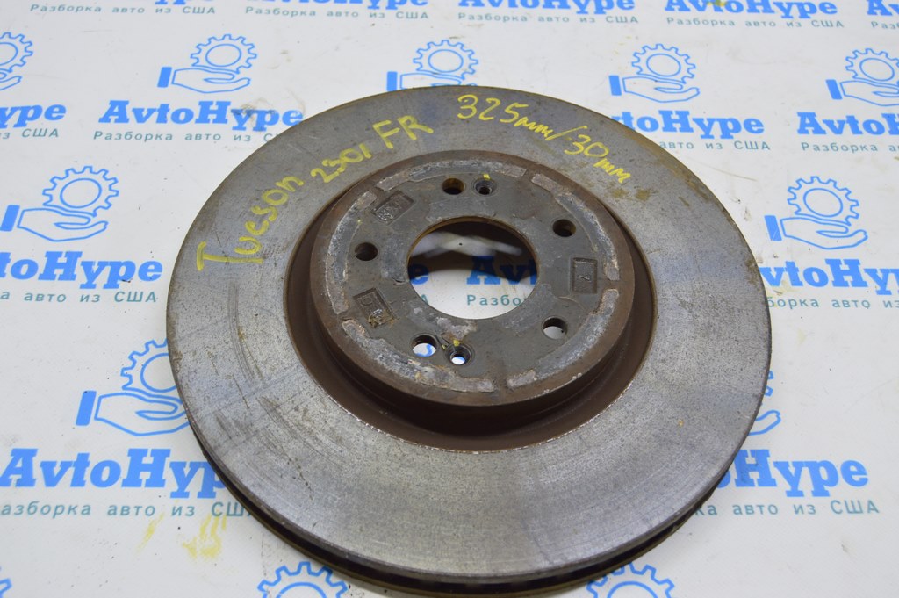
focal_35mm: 39
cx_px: 450
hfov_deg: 49.6
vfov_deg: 34.2
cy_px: 299
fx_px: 973
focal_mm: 26
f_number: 5.6
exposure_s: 1/20
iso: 400
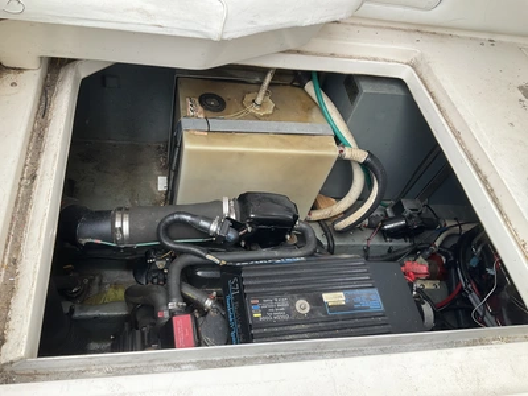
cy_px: 198
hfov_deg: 61.7
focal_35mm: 29
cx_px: 264
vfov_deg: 48.2
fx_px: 442
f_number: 1.8
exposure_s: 1/259
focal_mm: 3
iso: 25
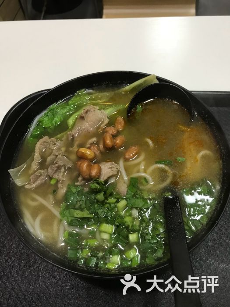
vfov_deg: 63.4
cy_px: 154
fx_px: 248
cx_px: 115
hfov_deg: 49.7
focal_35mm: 28
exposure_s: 1/17
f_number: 1.8
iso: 50
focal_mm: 3.99
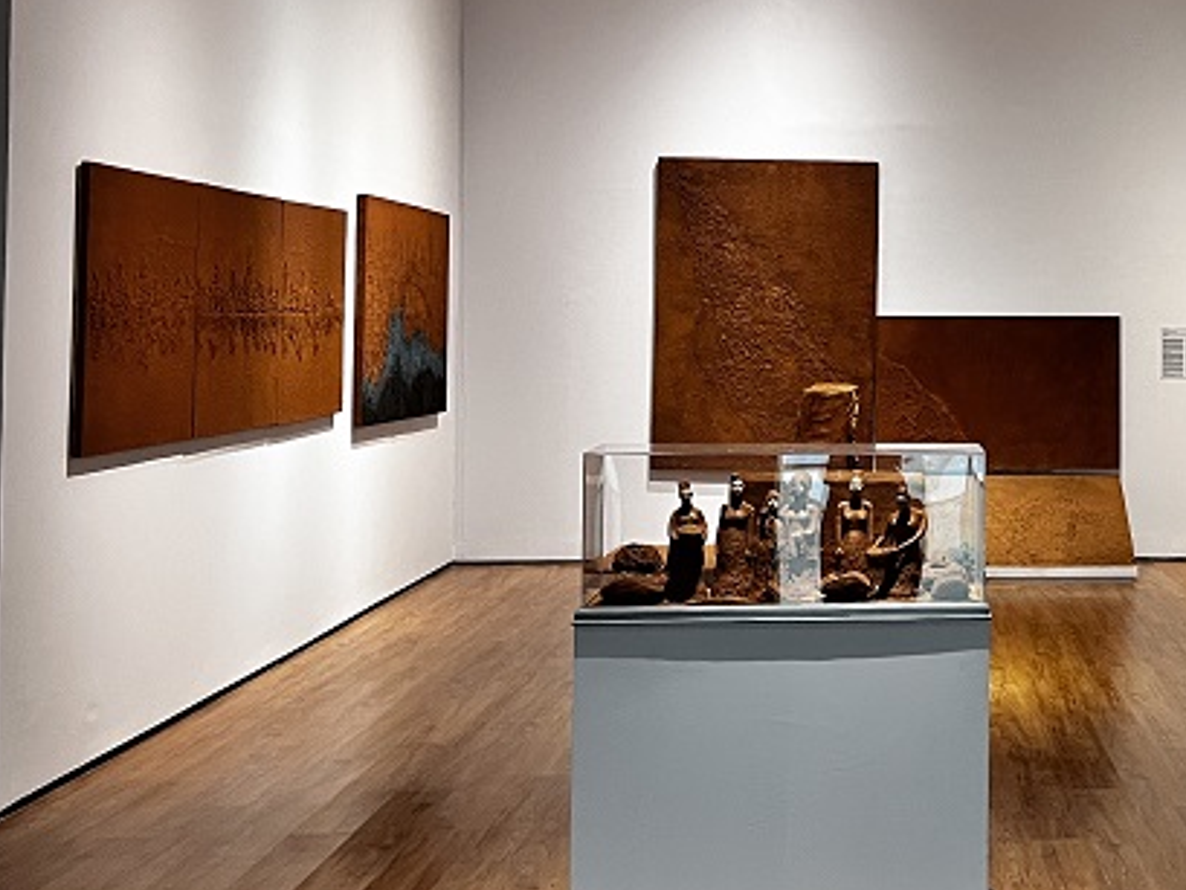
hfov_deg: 33.8
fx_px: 1851
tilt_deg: +0.8
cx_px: 1053
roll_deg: -0.3
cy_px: 280
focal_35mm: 54
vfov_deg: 26.9
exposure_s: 1/50
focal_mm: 5.1
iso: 250
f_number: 1.6
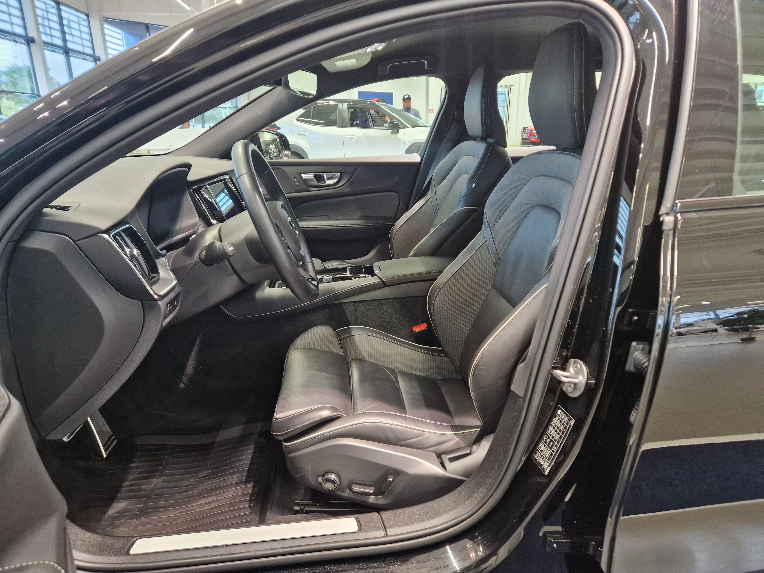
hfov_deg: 73.9
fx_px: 508
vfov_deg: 58.9
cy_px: 286
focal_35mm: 23
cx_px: 382
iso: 500
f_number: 1.8
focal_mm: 5.4
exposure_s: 1/100
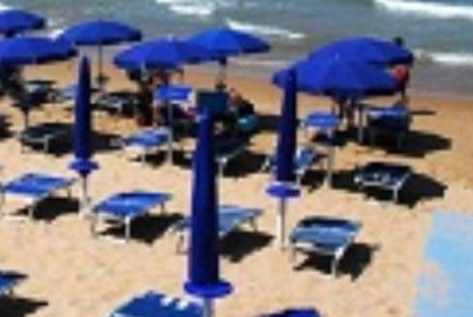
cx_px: 61
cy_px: 107
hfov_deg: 31.1
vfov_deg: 21.9
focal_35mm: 62
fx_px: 816
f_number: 13
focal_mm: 18
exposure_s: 1/800
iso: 800
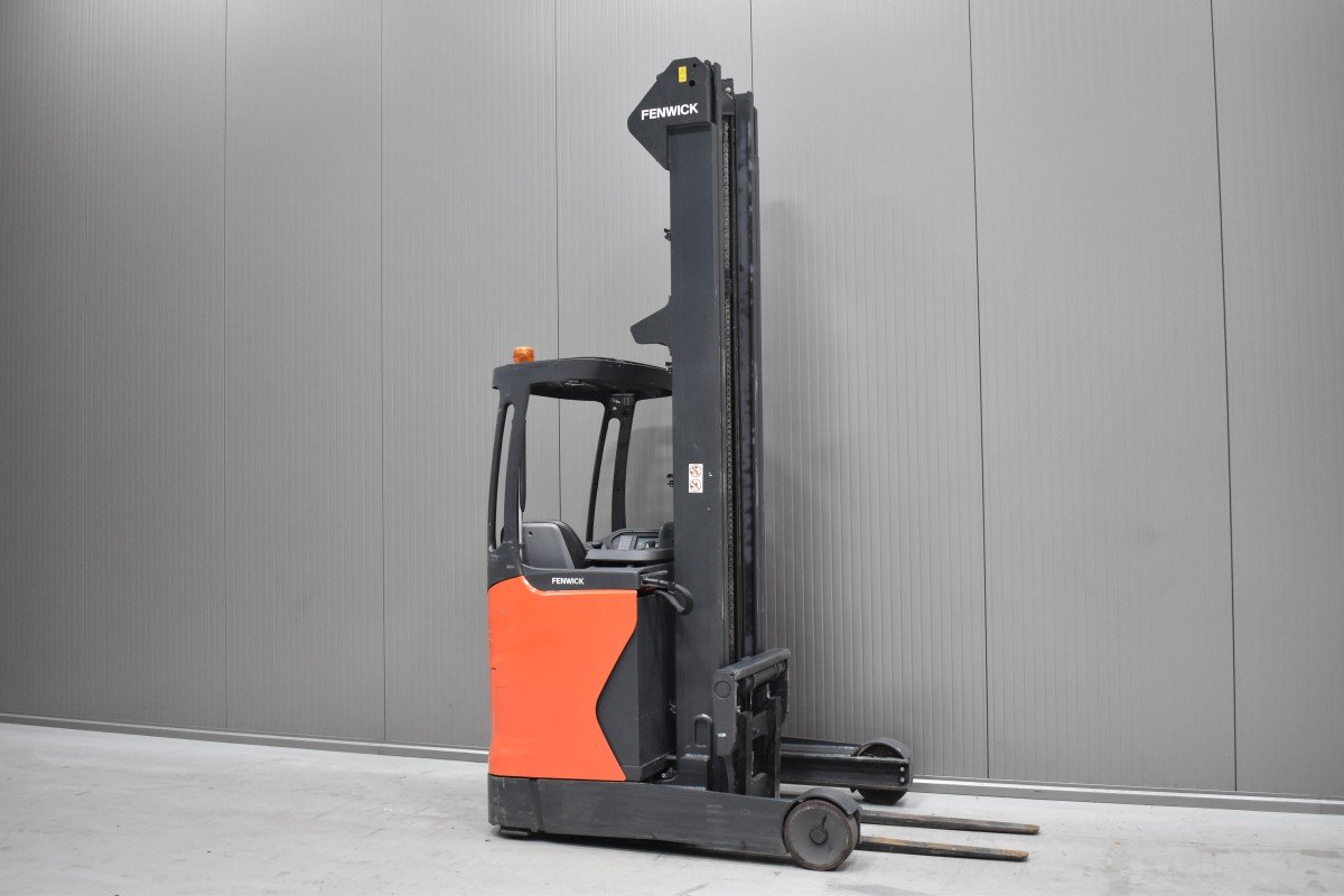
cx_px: 672
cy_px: 448
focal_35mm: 34
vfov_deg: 38.4
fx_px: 1288
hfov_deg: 55.1
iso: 1600
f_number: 4.5
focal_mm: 23
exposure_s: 1/60
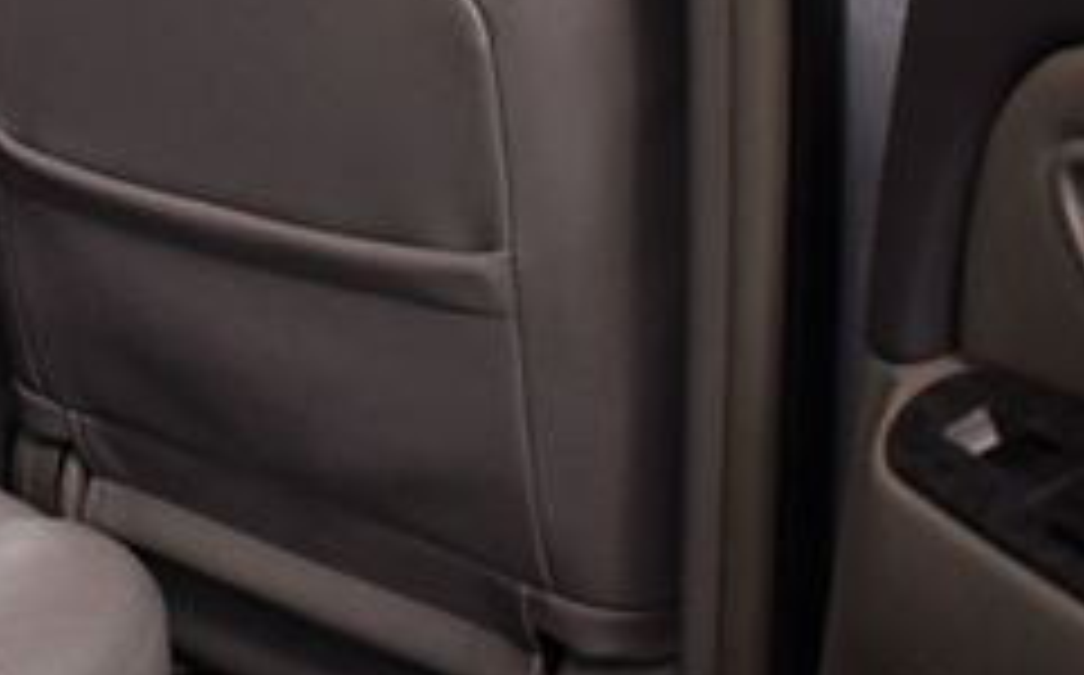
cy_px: -158
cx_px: -126
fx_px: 2479
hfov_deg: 23.1
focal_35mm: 84
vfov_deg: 14.9
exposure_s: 1/125
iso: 1400
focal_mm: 21
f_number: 3.8
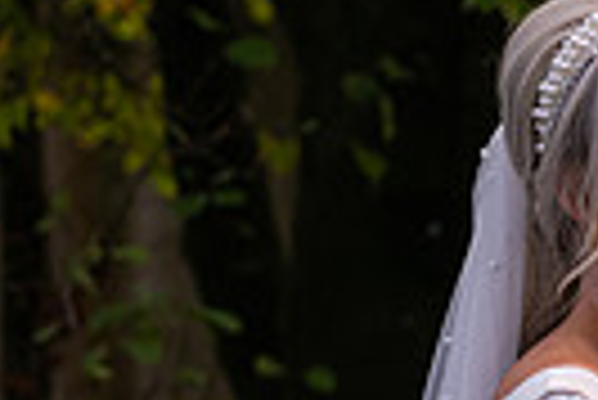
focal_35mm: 305
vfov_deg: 4.5
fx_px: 5072
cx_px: 742
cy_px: 407
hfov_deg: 6.7
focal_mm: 70
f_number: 3.5
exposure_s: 1/160
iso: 160
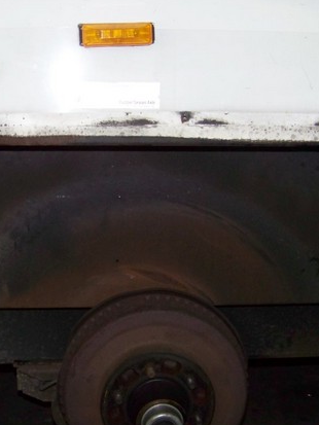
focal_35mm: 61
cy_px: 249
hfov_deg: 24.0
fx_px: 749
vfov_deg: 31.6
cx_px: 127
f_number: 2.8
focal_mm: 5.85
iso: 200
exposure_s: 1/30
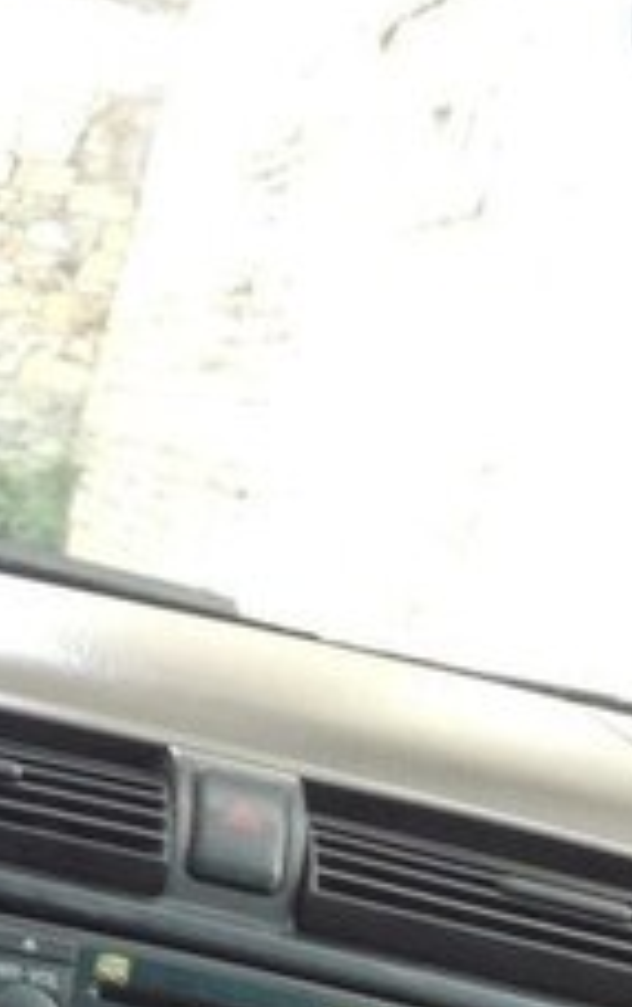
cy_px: 1027
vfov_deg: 19.9
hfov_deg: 11.3
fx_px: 2776
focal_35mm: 101
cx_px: -782
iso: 32
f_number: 2.4
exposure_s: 1/30
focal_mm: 3.3
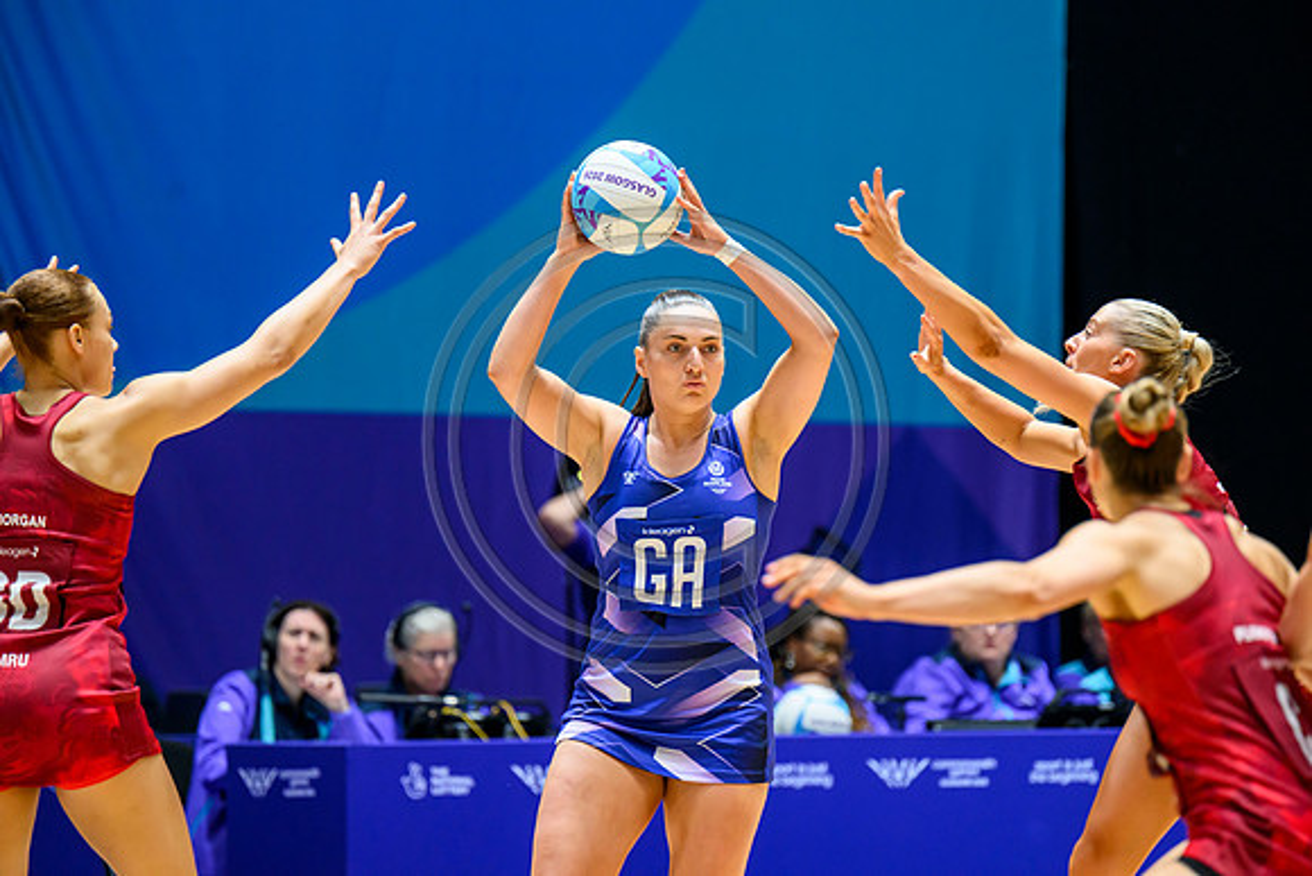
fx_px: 9477
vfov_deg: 5.3
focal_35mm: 260
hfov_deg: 7.9
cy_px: 438
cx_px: 656
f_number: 4
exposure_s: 1/1250
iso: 4000
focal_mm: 260
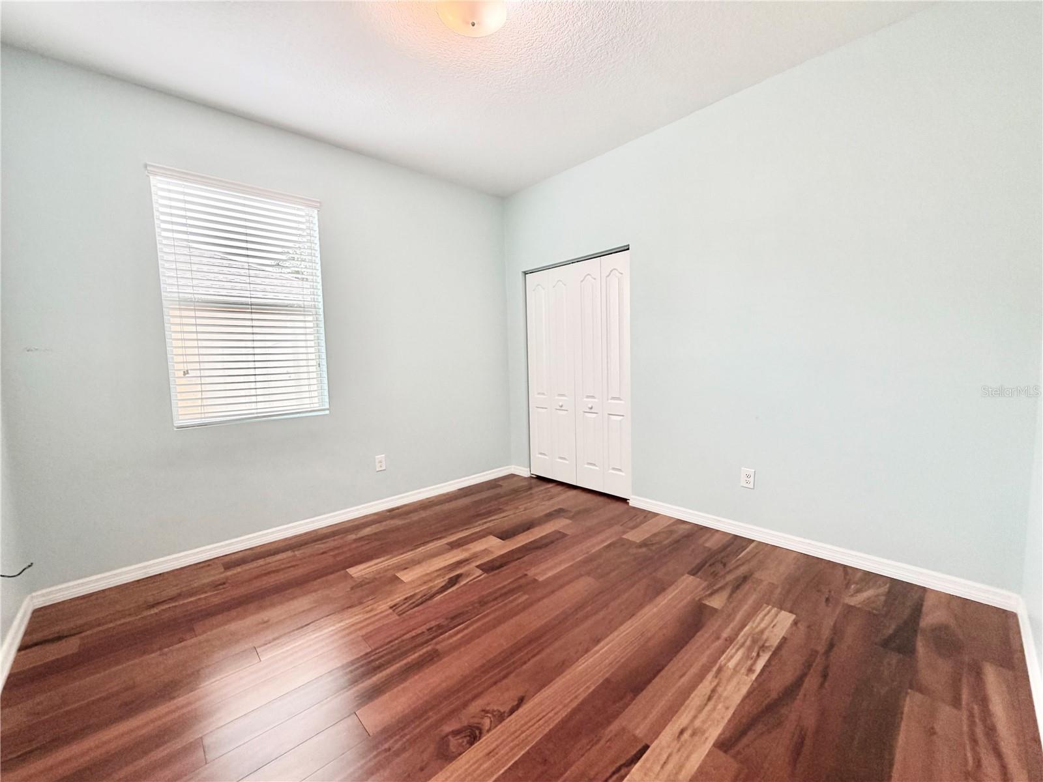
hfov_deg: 102.1
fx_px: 422
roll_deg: +2.0
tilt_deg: -4.3
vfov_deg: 85.7
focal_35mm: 14
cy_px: 391
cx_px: 522
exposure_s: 1/60
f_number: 2.2
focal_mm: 2.22
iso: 160
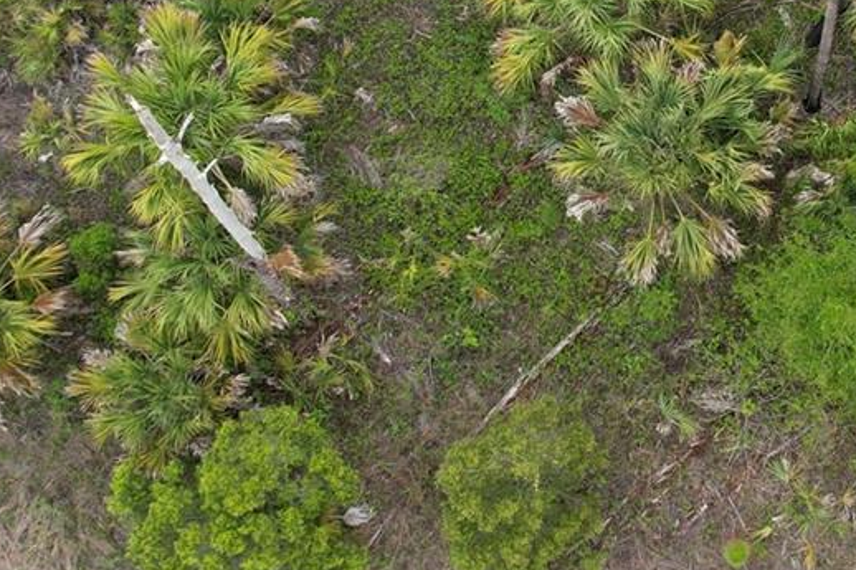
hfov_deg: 28.7
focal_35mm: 68
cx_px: 740
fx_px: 1616
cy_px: 64
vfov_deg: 19.7
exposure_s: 1/500
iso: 100
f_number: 2.8
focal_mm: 8.38
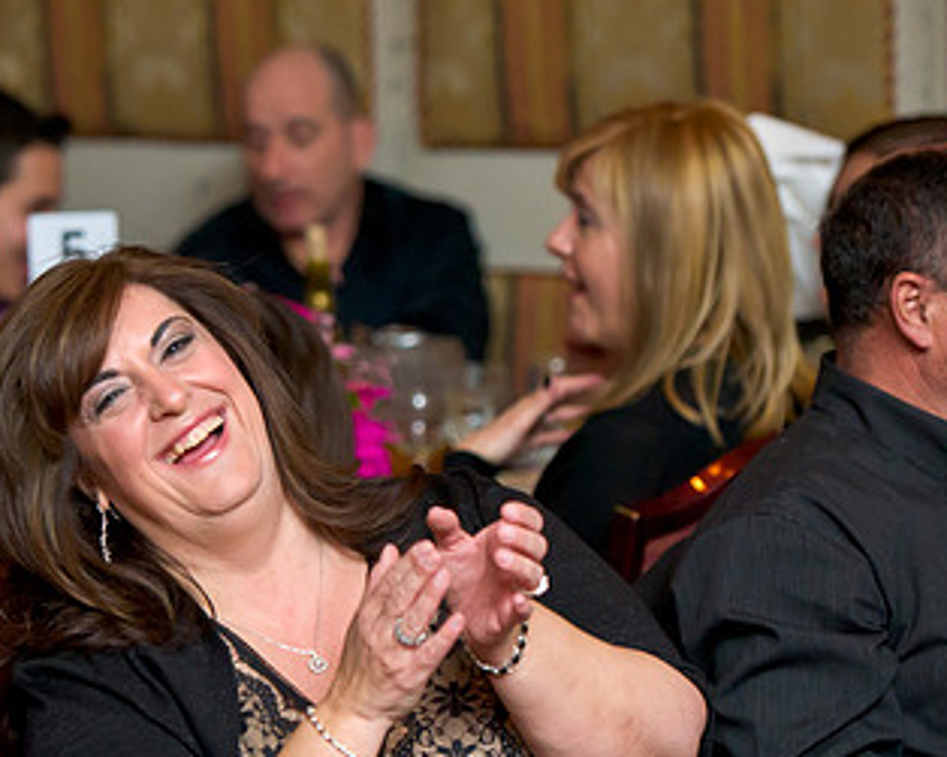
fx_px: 5436
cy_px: 452
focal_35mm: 194
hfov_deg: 9.9
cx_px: 202
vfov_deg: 8.0
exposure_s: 1/125
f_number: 3.2
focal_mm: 112
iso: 3200
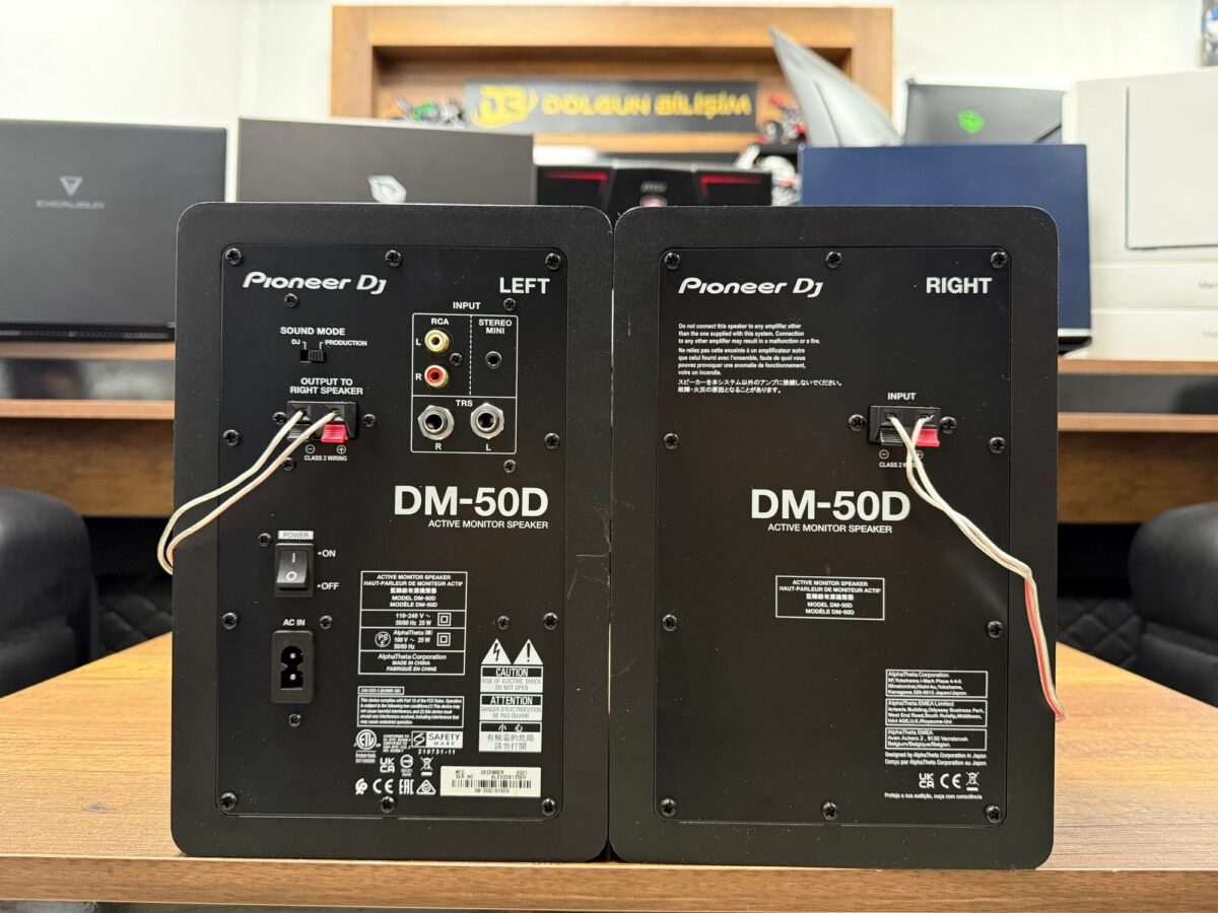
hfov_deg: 71.6
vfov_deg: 56.8
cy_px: 456
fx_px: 844
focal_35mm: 24
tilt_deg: +1.0
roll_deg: -0.6
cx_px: 609
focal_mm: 6.76
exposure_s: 1/33
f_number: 1.78
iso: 640
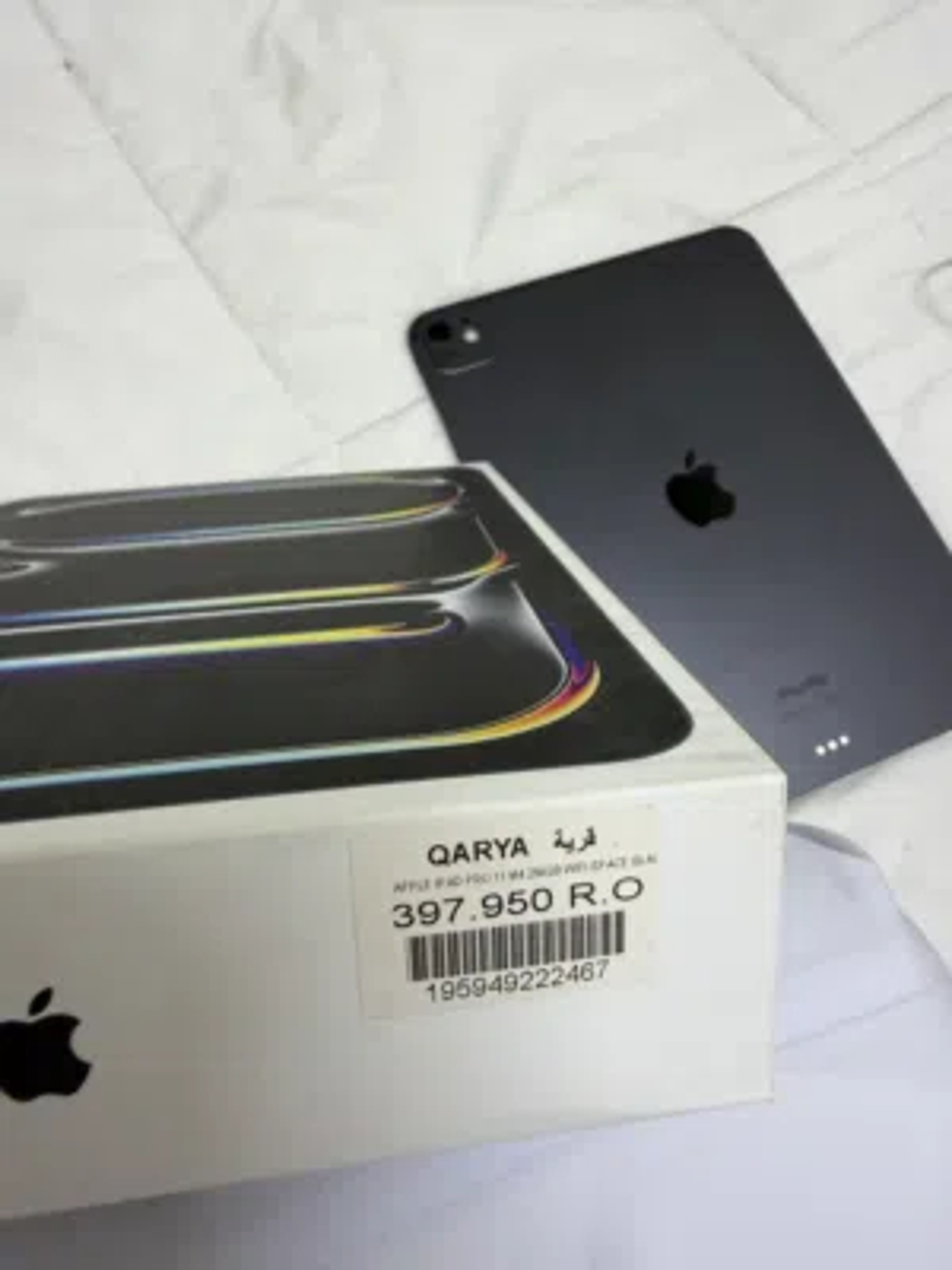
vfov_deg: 71.6
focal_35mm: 24
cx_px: 476
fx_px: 880
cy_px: 635
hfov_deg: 56.8
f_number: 2.2
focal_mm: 2.22
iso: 125
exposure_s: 1/100
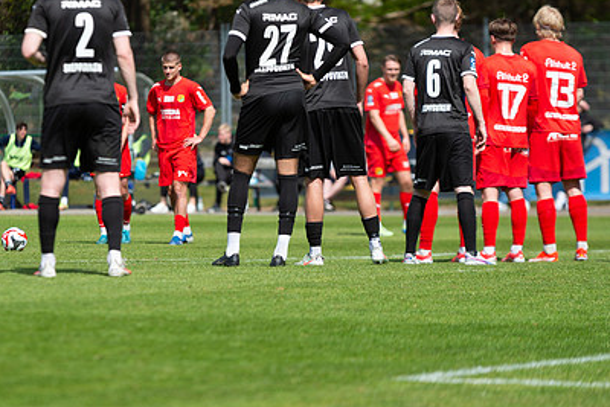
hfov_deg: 6.7
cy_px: 154
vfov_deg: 4.5
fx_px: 5187
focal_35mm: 306
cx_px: 169
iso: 100
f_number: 3.5
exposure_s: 1/1600
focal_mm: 200
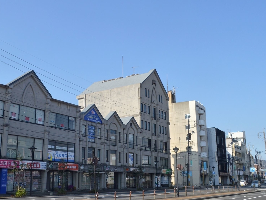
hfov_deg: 51.9
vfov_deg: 40.6
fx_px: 269
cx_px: 94
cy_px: 113
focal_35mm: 35
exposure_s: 1/400
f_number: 11
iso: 400
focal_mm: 18
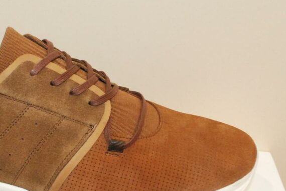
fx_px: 676
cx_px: 73
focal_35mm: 85
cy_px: 92
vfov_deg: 16.1
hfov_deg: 23.7
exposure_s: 1/200
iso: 1600
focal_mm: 24
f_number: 7.1
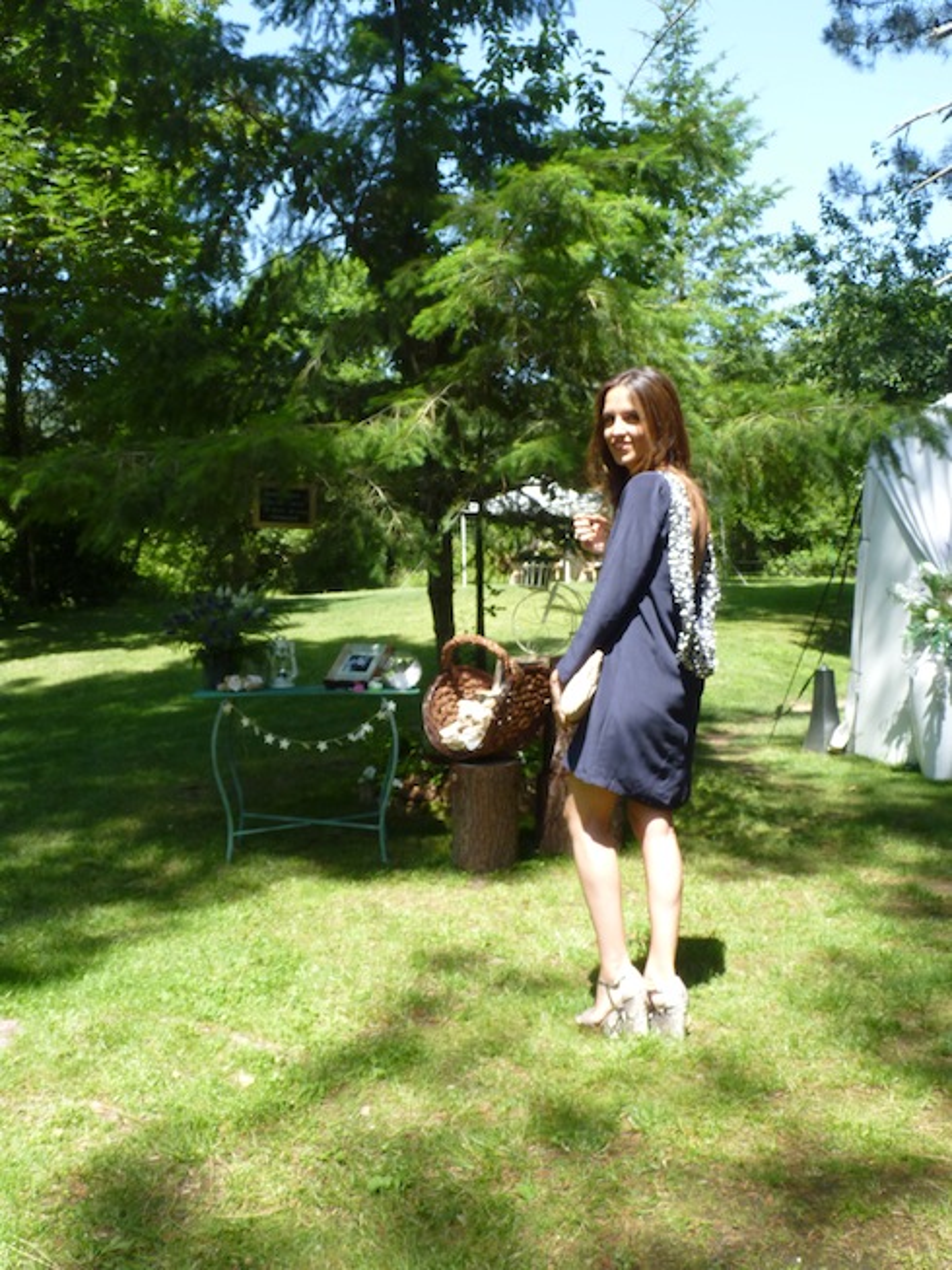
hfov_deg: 48.2
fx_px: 1063
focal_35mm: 29
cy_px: 635
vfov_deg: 61.7
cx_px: 476
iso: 160
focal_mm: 5.2
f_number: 4
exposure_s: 1/250
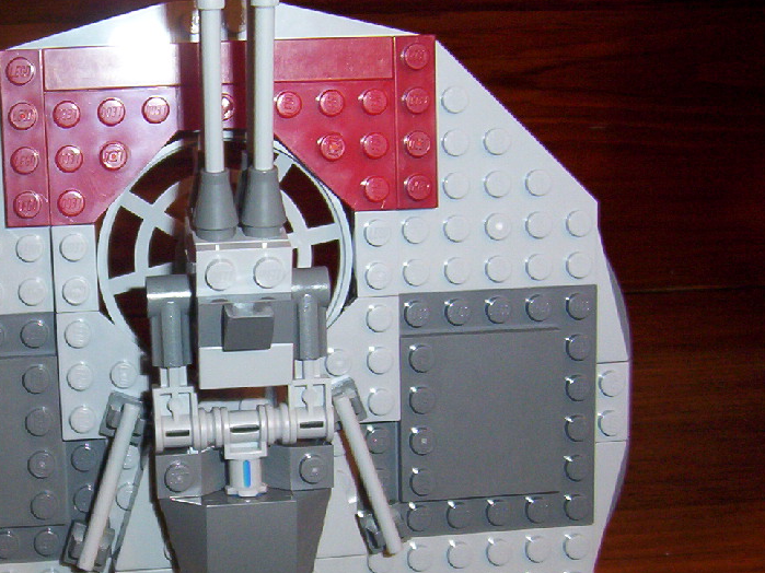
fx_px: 1348
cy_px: 417
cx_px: 167
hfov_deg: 31.0
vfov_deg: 23.8
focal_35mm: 61
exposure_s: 1/30
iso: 140
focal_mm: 5.54
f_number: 2.76
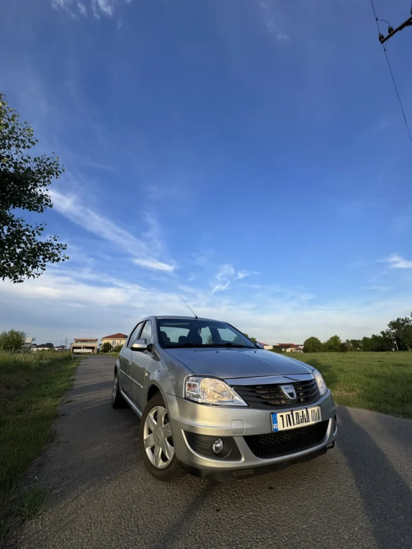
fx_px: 222
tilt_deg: +18.8
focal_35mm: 14
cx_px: 206
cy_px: 274
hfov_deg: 85.7
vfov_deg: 102.1
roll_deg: +0.0
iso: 40
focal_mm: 2.22
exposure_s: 1/727
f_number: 2.2
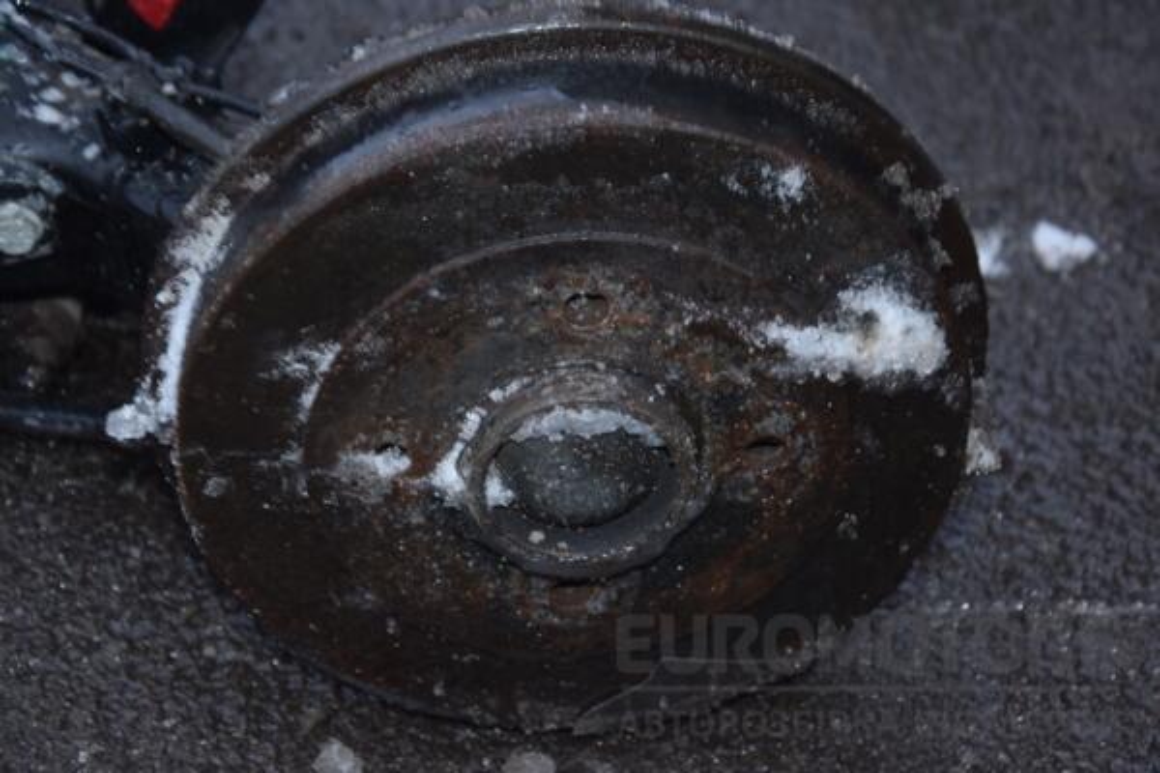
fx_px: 2996
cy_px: 386
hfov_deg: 21.9
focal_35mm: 93
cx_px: 580
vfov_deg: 14.7
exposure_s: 1/60
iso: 800
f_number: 5.3
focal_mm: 62
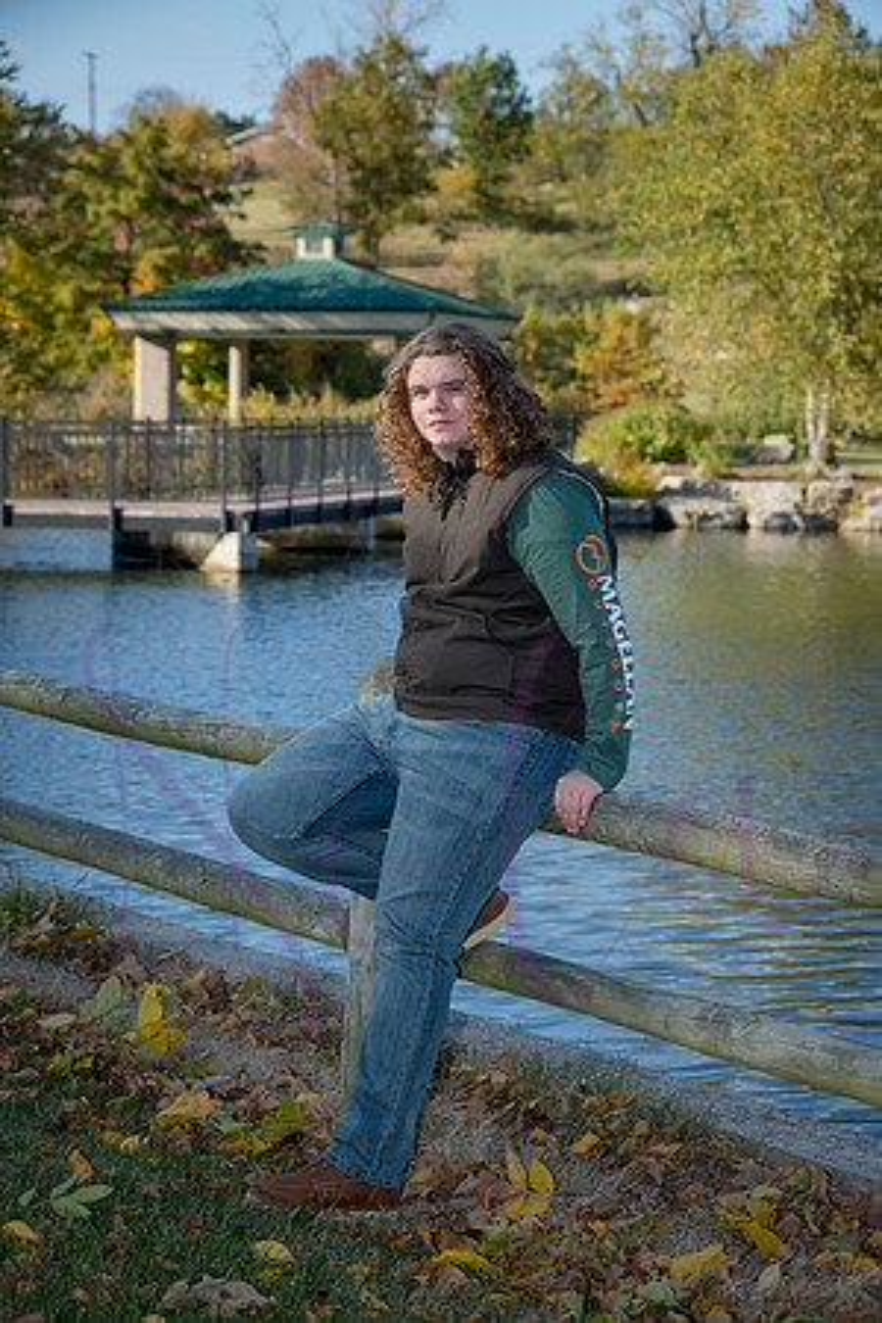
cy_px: 662
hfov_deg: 15.9
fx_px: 3160
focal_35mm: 86
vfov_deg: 23.6
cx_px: 441
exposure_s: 1/800
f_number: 7.1
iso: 640
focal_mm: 86
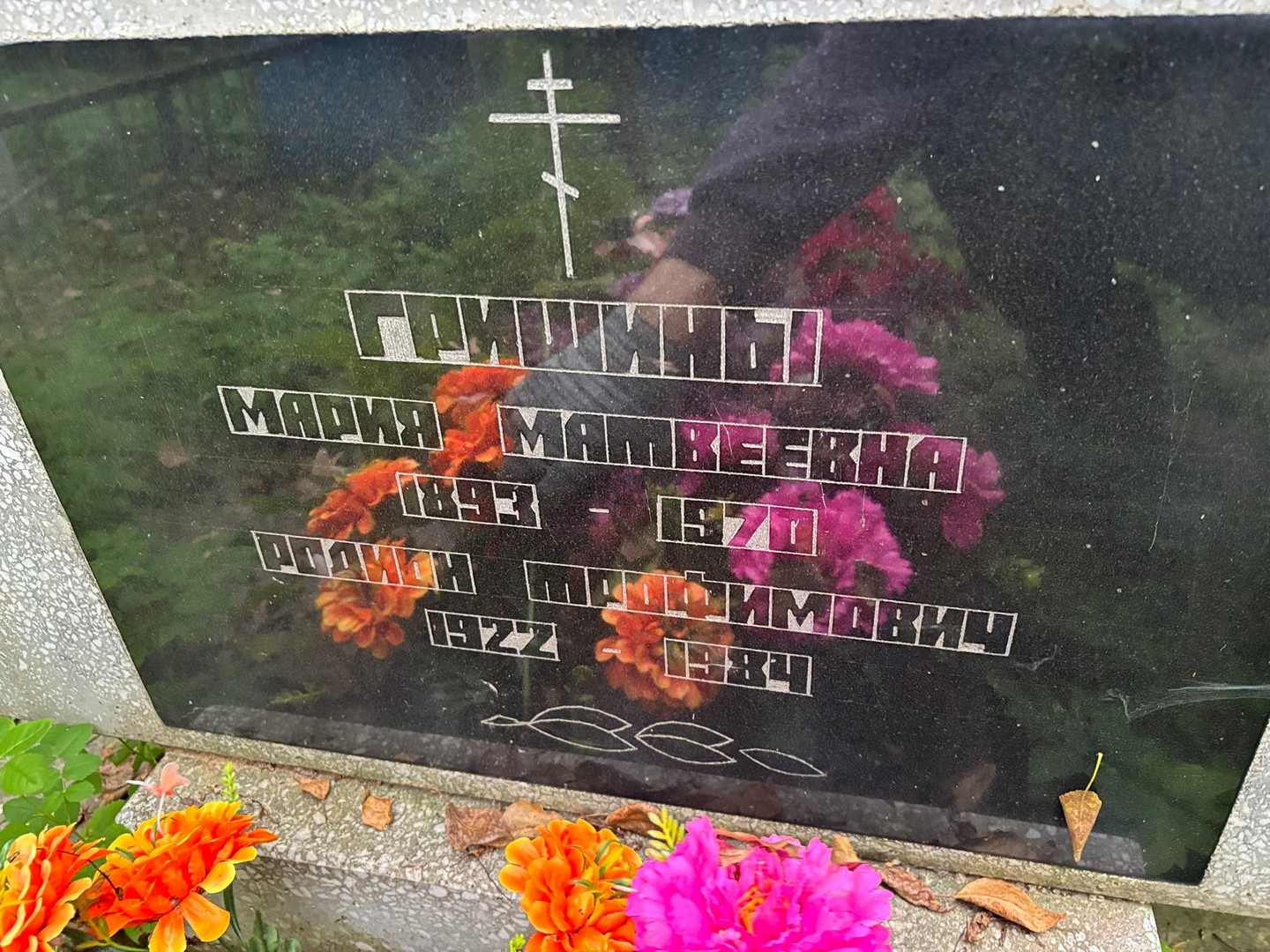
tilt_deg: -35.7
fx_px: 954
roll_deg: +2.2
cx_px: 635
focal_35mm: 26
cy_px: 476
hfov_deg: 67.3
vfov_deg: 53.1
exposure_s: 1/40
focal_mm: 5.96
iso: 500
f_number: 1.6
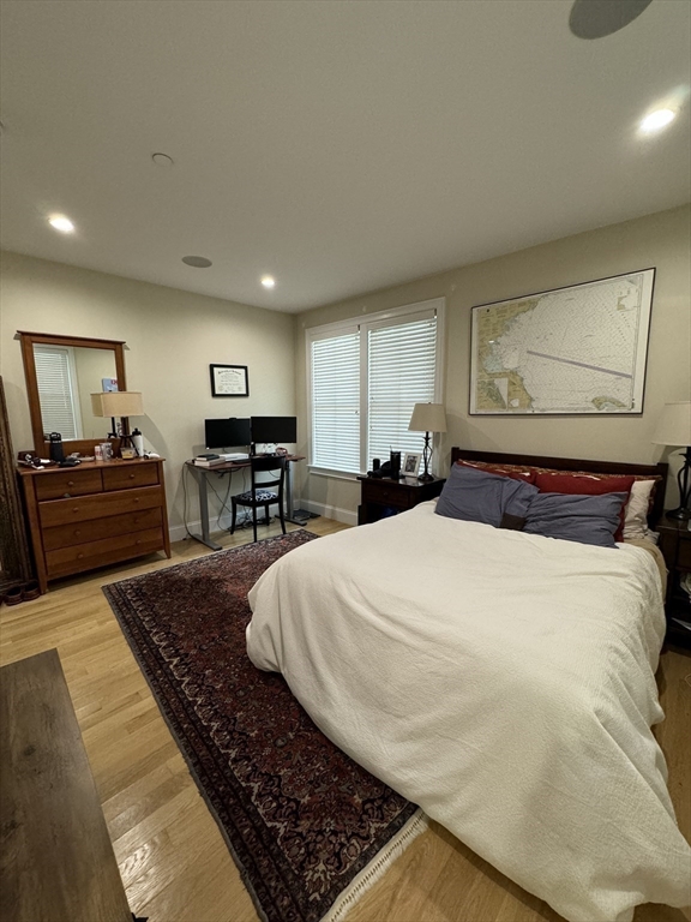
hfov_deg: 85.7
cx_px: 346
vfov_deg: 102.1
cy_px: 461
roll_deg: +0.6
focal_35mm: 14
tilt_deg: -7.5
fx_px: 373
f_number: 2.2
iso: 250
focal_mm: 2.22
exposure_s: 1/120
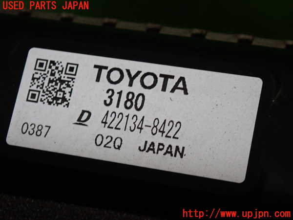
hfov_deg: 19.6
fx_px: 846
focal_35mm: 100
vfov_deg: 14.8
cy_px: 110
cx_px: 146
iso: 640
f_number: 4.9
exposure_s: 1/100
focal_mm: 18
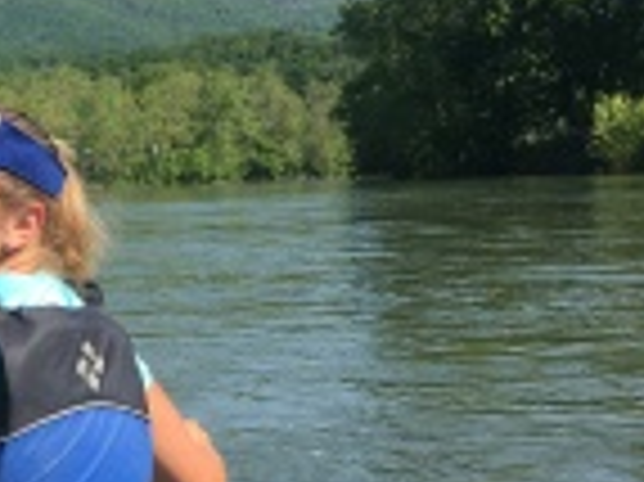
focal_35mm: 74
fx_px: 1376
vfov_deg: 19.7
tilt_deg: -6.0
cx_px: -131
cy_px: 351
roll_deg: +2.5
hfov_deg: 24.0
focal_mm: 4.15
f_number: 2.2
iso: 25
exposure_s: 1/1166
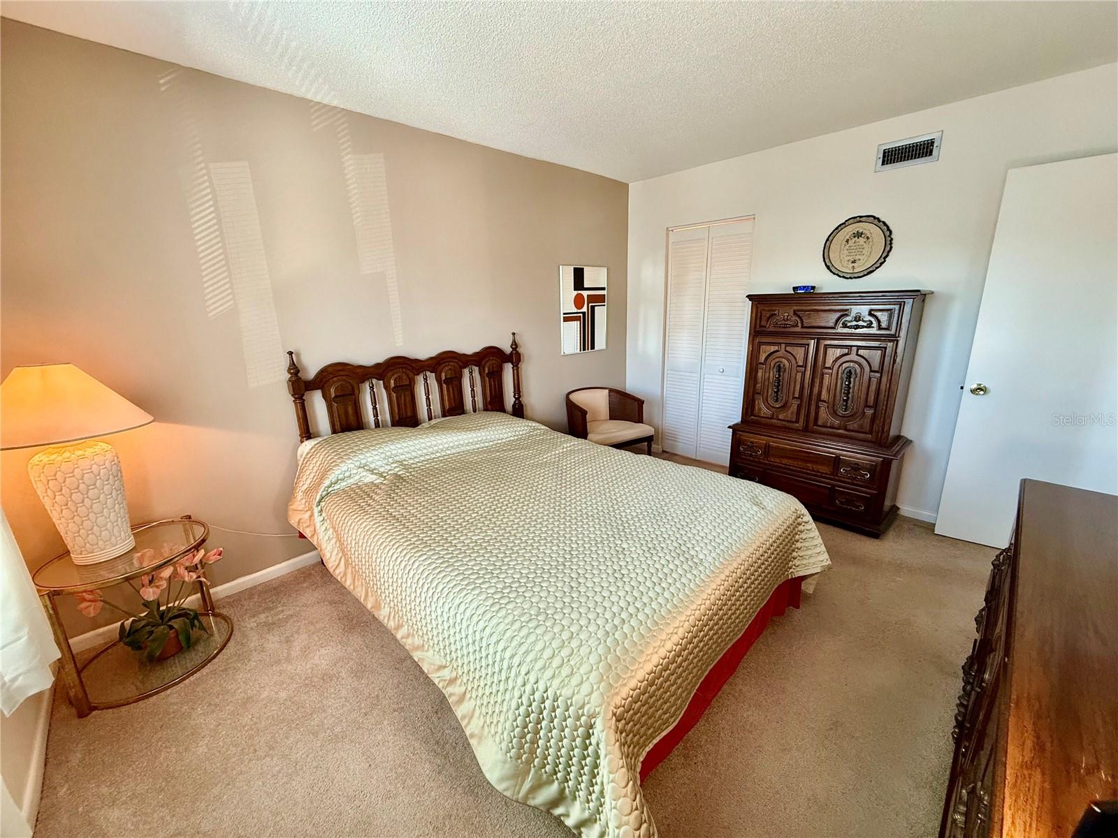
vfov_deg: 85.7
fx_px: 452
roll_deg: +1.6
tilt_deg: -13.6
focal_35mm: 14
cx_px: 559
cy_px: 419
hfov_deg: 102.1
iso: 250
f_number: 2.2
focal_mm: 2.22
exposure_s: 1/60
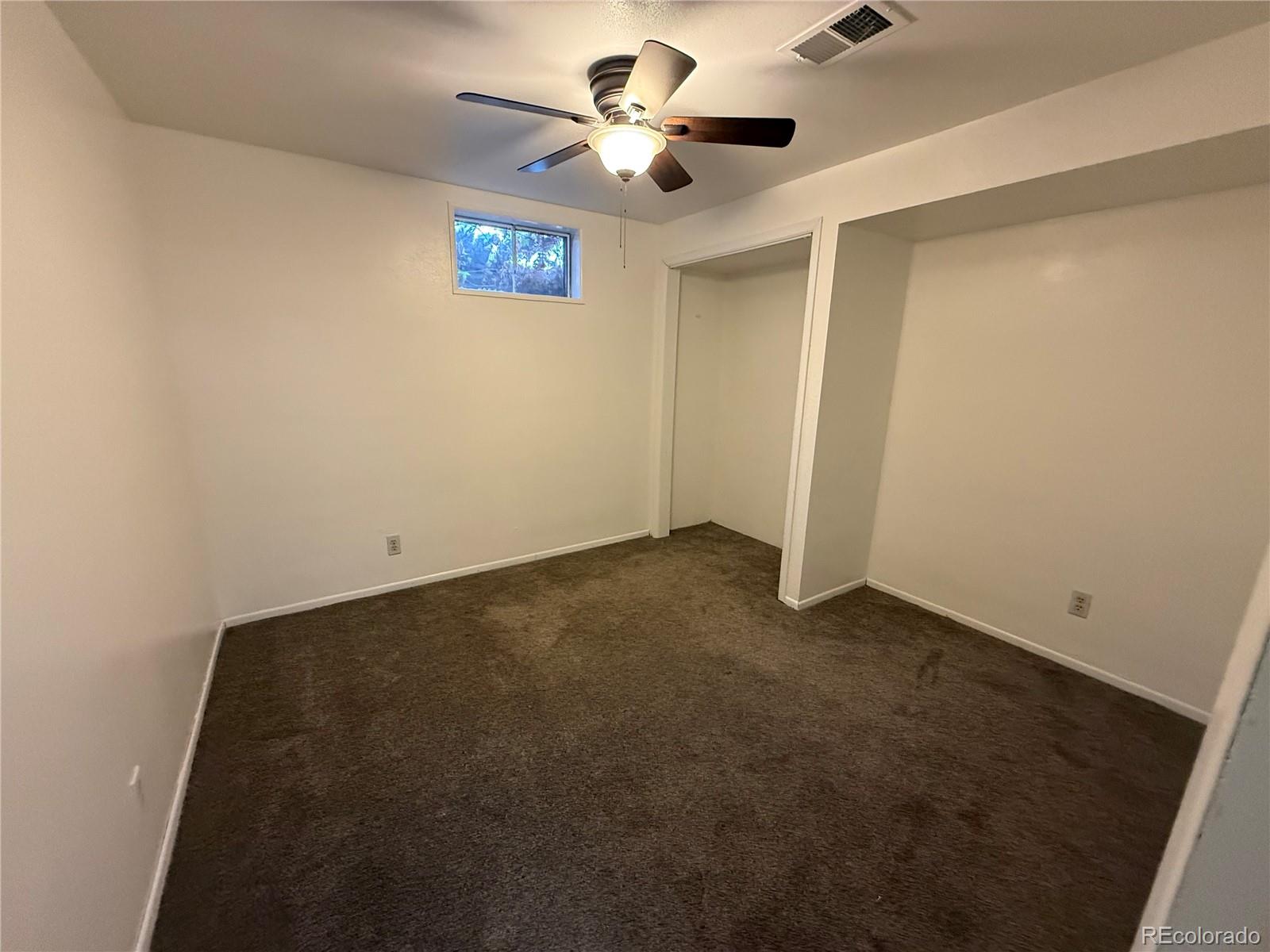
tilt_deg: -13.6
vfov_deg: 85.7
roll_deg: -2.1
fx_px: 514
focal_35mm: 14
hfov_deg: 102.1
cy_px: 476
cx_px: 635
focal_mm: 2.22
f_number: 2.2
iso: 640
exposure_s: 1/60
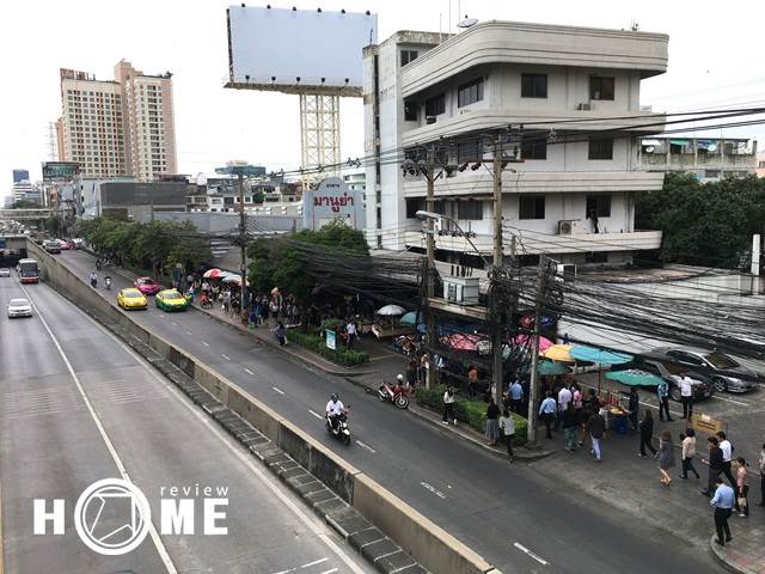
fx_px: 641
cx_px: 382
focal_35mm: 29
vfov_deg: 48.2
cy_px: 287
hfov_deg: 61.7
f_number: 2.2
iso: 25
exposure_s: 1/663
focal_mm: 4.15
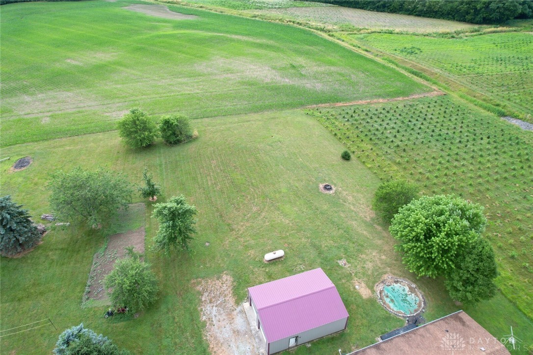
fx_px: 326
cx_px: 266
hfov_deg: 78.6
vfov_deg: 57.2
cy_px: 178
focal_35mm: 22
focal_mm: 8.38
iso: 110
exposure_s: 1/160
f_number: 2.8
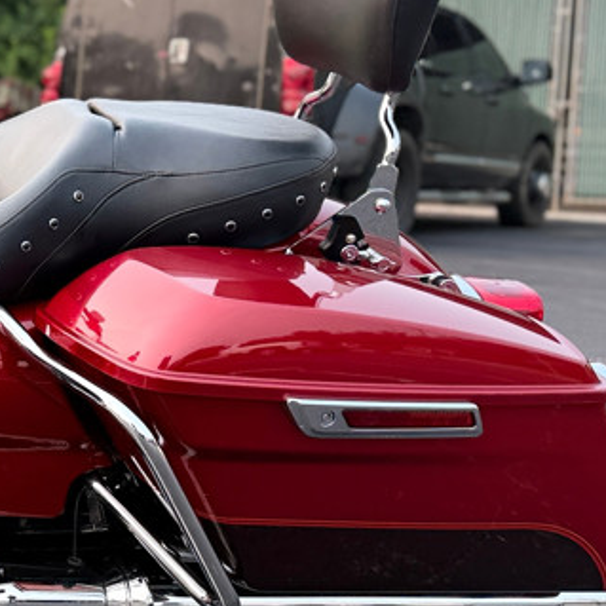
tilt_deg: -5.0
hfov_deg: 21.0
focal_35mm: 71
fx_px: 1406
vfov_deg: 24.3
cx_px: -273
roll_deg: -0.5
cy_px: 289
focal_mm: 6.76
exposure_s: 1/1106
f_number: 1.78
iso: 100
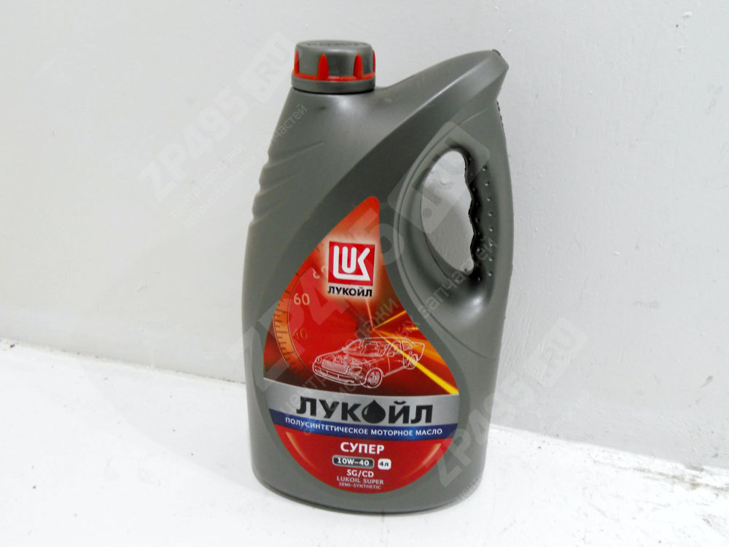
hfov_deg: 56.8
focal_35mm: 32
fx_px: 674
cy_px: 274
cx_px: 364
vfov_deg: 44.2
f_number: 3.5
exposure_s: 1/30
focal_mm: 5.8
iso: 250
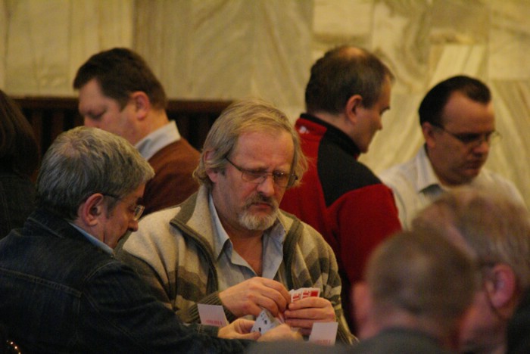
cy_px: 177
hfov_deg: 4.6
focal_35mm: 450
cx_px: 265
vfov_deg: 3.1
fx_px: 6630
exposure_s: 1/10
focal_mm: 300
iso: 1600
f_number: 5.6
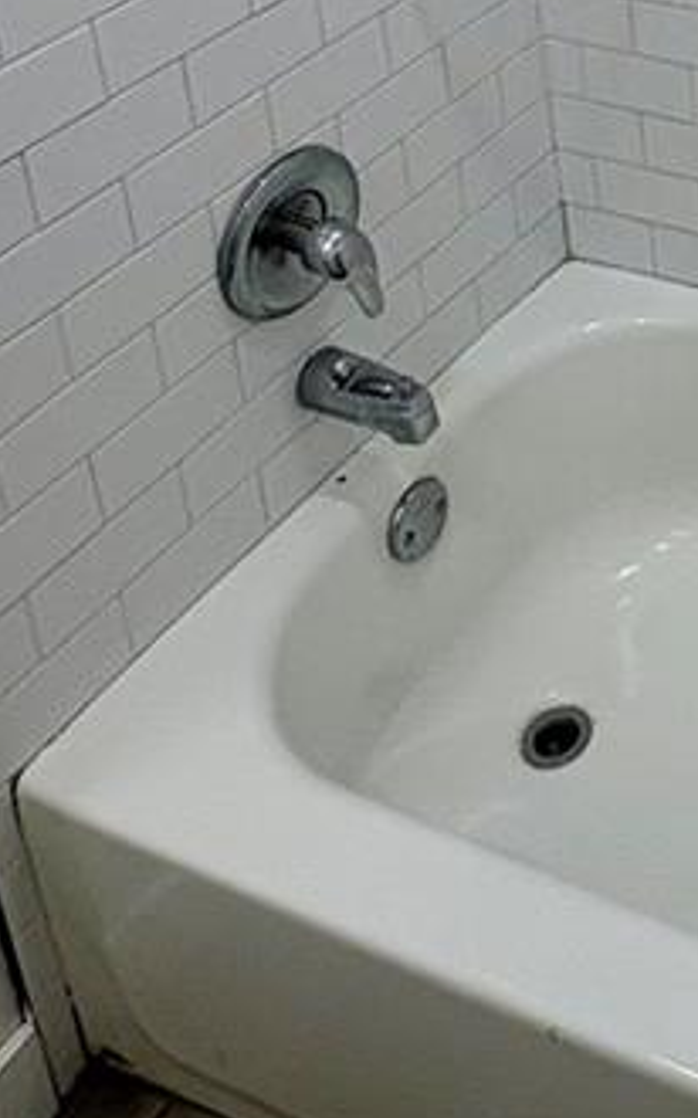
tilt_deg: -17.1
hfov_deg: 19.9
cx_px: 1111
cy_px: -332
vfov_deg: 30.0
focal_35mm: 54
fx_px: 1645
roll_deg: +0.2
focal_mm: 2.22
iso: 64
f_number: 2.2
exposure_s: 1/120
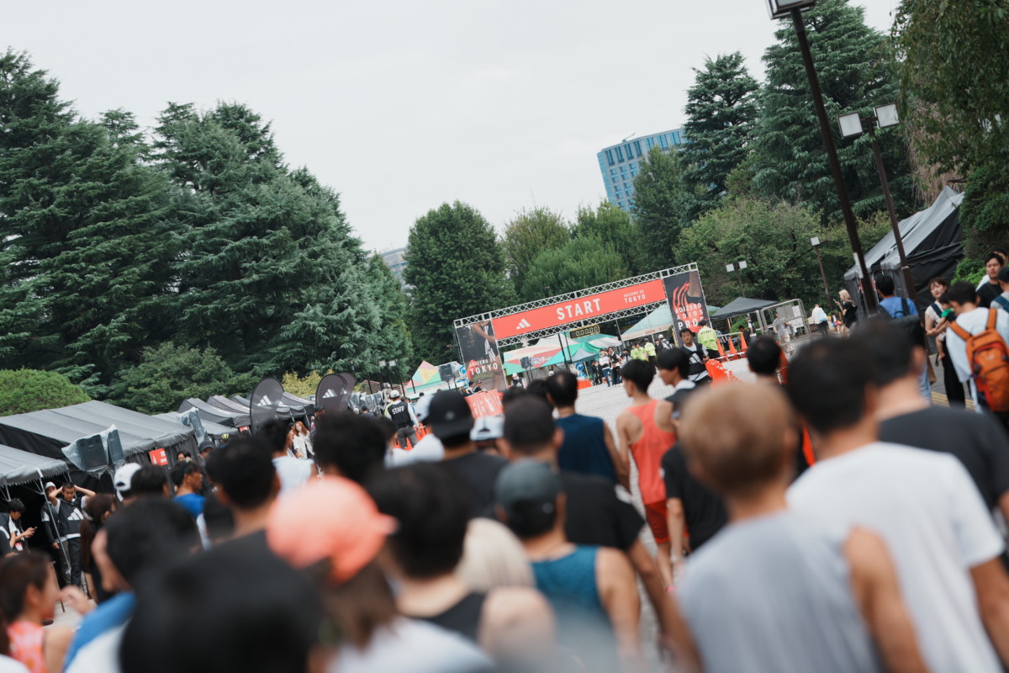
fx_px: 3111
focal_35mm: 111
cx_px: 504
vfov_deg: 12.3
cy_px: 336
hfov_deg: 18.4
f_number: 3.5
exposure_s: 1/1000
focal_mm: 111
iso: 100
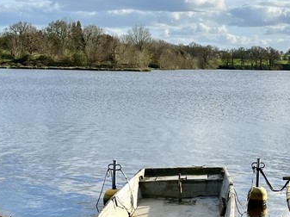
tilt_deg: -4.6
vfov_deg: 16.6
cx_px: 263
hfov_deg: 21.5
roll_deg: -1.3
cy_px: 122
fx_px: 745
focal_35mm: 89
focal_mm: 5.1
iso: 50
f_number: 1.6
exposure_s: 1/4310
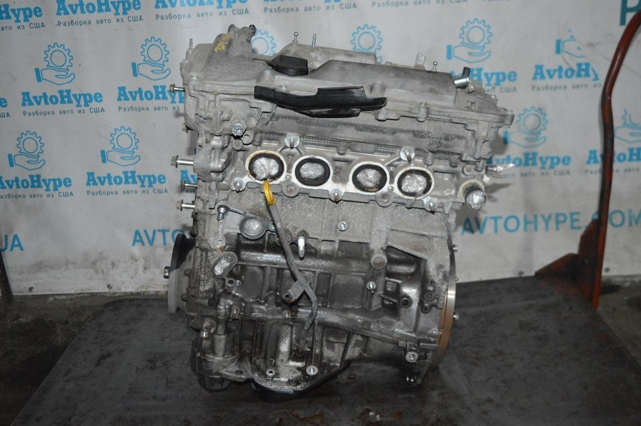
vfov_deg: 34.2
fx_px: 694
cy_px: 213
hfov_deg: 49.6
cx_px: 320
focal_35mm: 39
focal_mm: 26
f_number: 4
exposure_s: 1/60
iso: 3200
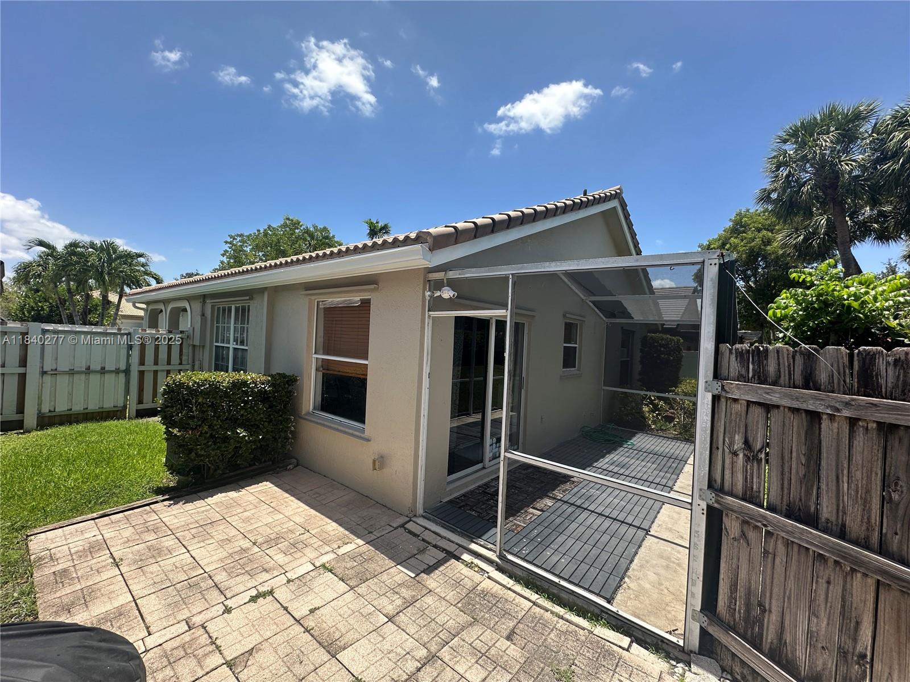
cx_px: 455
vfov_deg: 85.7
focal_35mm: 14
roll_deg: -2.9
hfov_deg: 102.1
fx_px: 368
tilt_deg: +0.0
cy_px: 341
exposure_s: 1/924
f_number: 2.2
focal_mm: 2.22
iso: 40
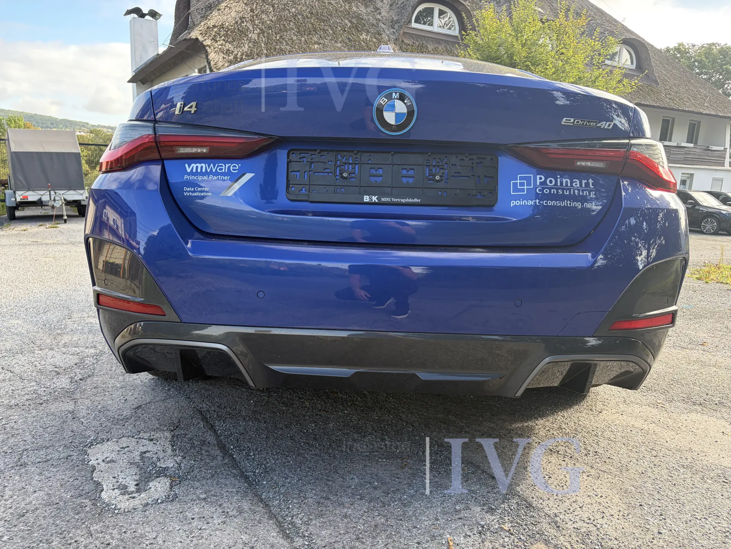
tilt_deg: -9.9
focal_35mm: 26
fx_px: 549
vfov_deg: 53.1
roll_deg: -1.9
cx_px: 366
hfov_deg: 67.3
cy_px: 274
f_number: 1.6
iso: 50
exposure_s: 1/319
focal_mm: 5.96
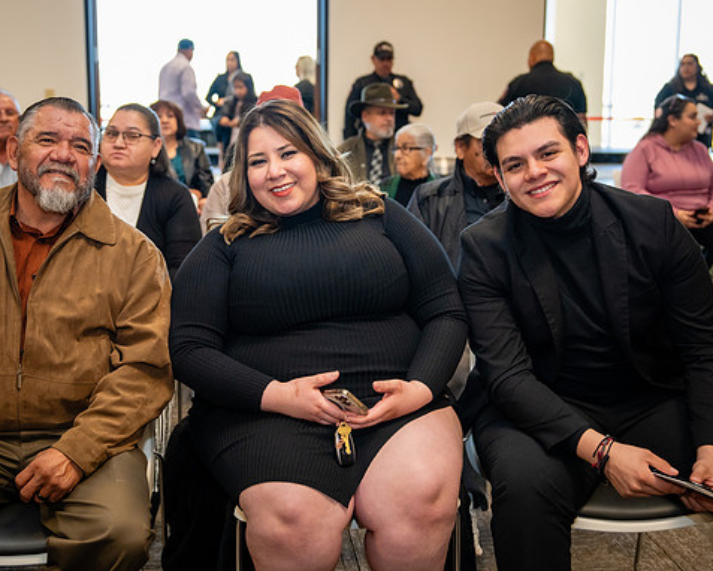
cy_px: 245
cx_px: 312
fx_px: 1056
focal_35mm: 50
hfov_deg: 37.3
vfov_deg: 30.2
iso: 1600
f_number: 2.8
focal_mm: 38
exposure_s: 1/160
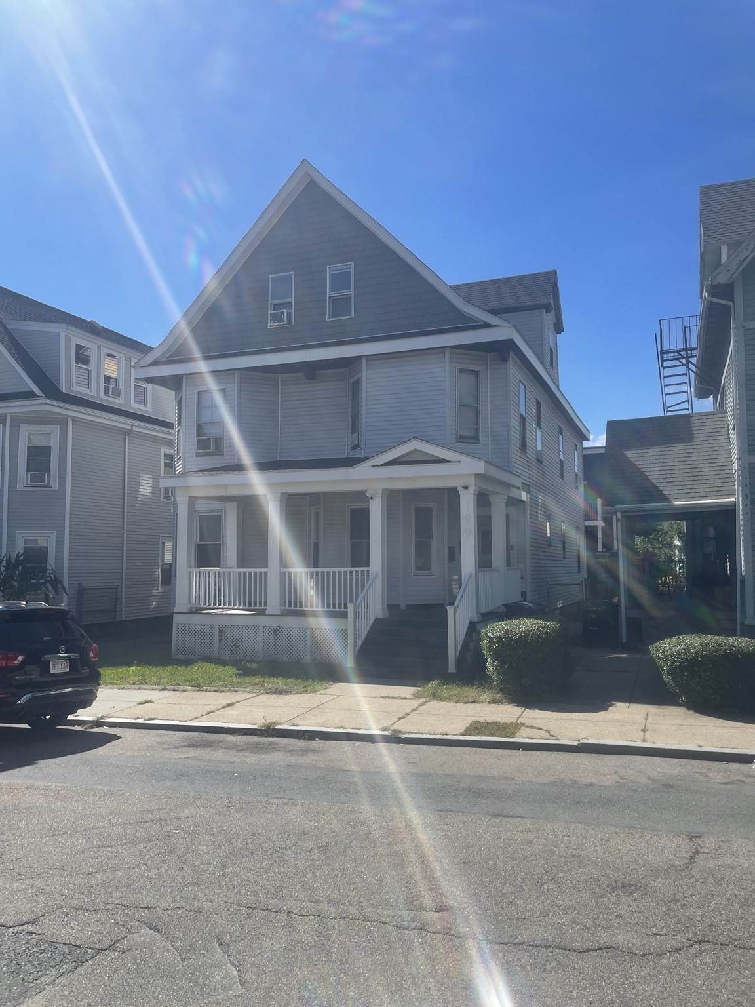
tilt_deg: +7.0
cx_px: 378
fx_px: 727
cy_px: 504
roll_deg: +0.7
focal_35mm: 25
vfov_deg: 69.4
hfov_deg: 54.9
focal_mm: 5.1
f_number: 1.6
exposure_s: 1/4525
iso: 32
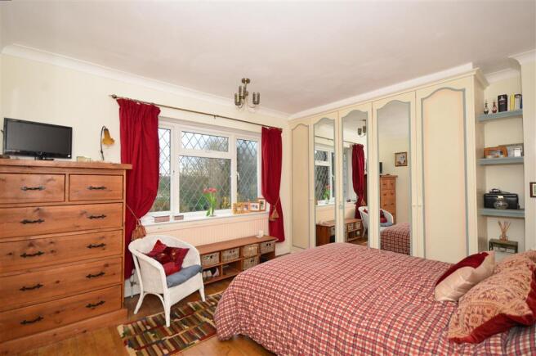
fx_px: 223
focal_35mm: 15
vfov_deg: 77.1
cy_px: 178
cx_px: 268
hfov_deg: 100.5
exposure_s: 1/160
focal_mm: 10
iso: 500
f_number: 6.3
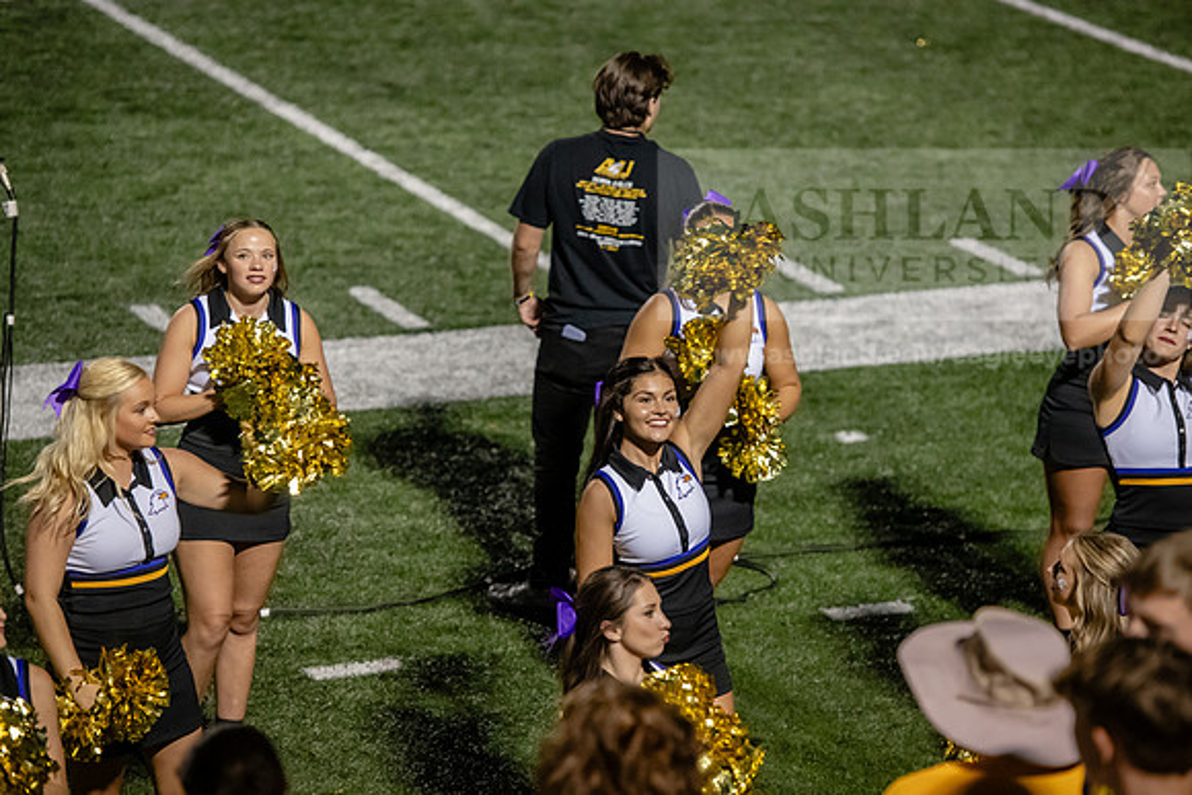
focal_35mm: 160
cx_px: 596
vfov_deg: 8.6
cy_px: 398
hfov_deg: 12.8
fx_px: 5299
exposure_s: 1/500
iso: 4000
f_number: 3.5
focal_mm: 160
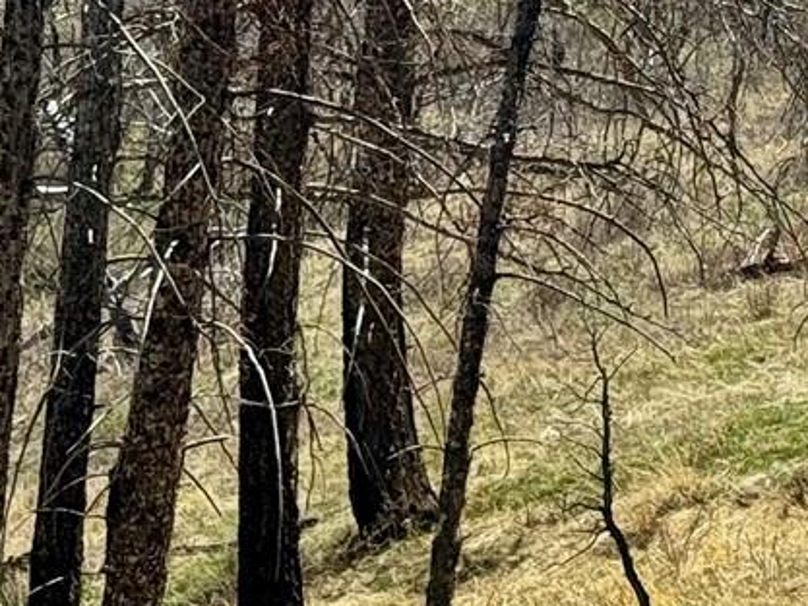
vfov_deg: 7.9
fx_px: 4296
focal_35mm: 184
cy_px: -285
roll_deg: -3.2
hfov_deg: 10.1
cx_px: 1490
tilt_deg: +3.7
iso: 64
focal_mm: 6.76
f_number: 1.78
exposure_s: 1/3096
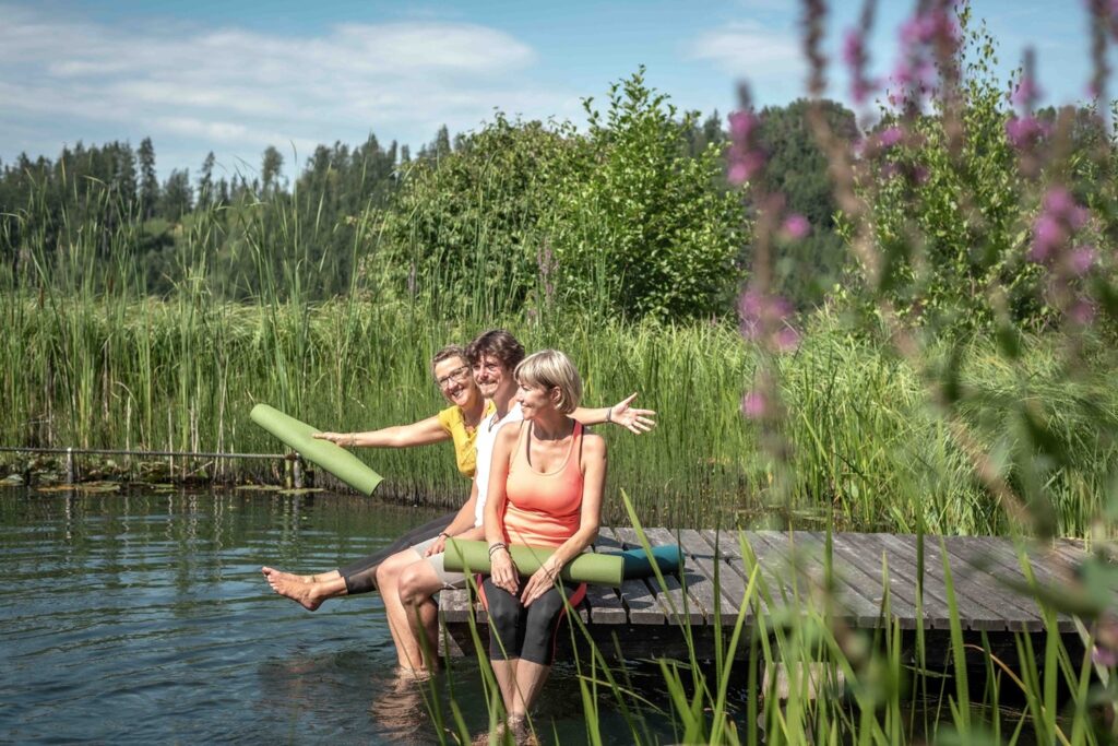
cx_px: 559
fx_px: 1553
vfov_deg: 27.0
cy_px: 373
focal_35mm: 50
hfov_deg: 39.6
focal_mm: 50
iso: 64
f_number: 4
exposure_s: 1/640
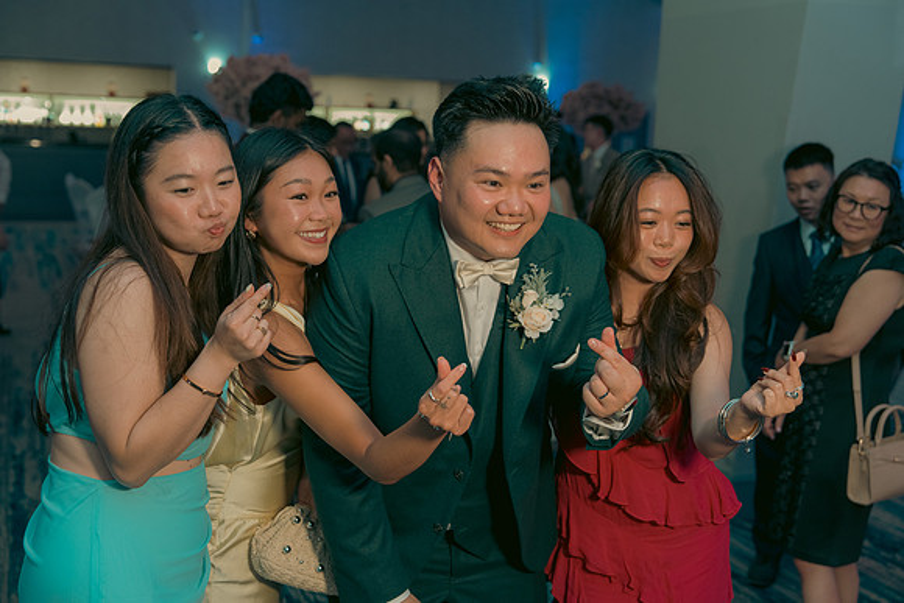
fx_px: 1130
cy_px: 302
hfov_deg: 43.6
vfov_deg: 29.9
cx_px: 452
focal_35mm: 45
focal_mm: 45
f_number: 3.5
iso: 2000
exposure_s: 1/160
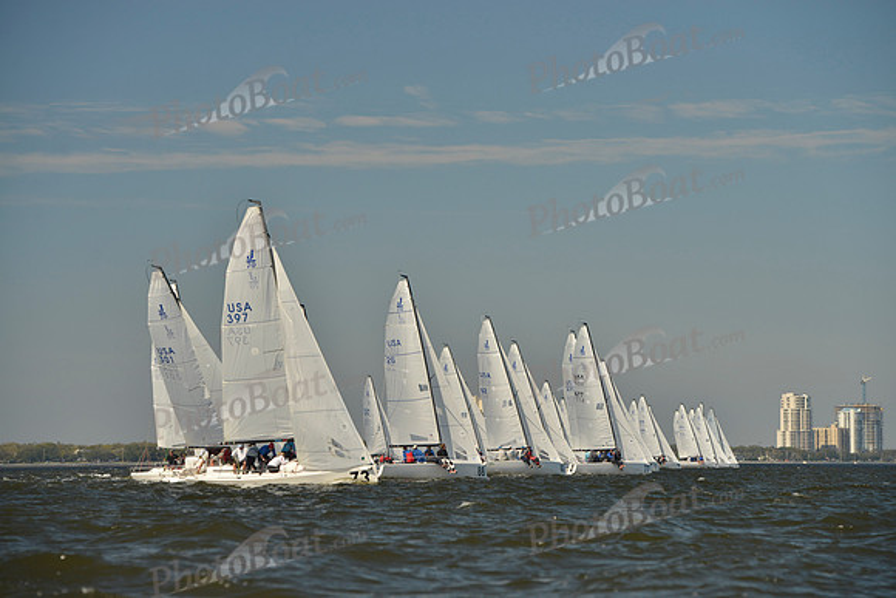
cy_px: 299
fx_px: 3361
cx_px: 448
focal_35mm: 135
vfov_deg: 10.2
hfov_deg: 15.2
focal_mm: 135
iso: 200
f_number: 7.1
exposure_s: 1/800
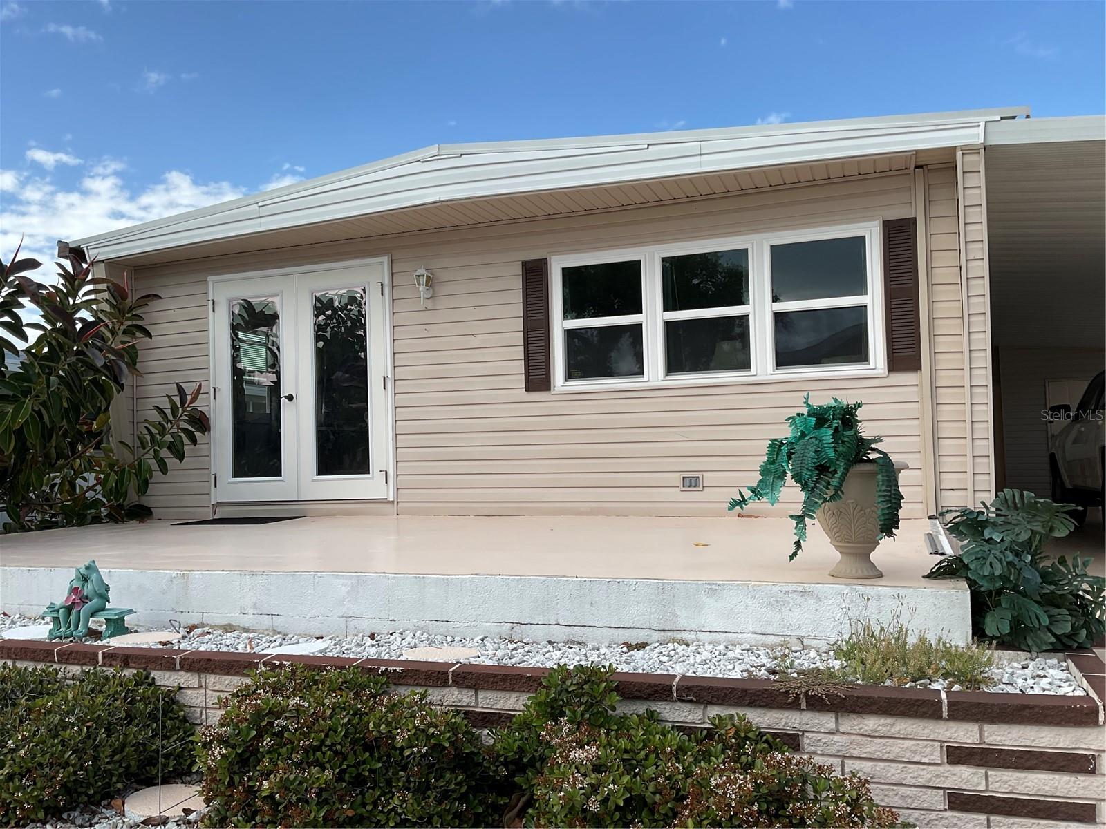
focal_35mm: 29
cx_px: 553
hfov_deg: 61.7
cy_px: 414
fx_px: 927
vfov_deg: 48.2
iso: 16
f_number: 1.8
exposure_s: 1/1221
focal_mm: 3
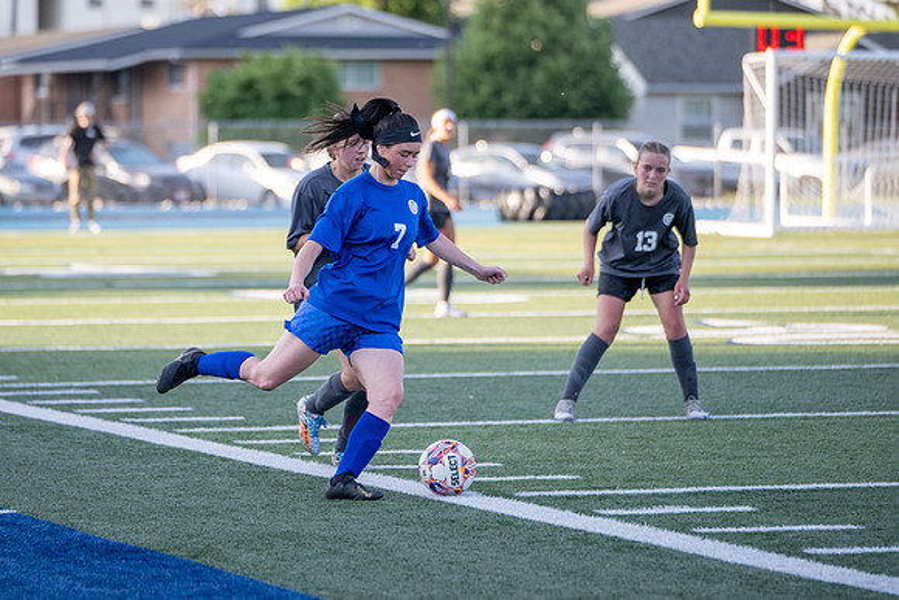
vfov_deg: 6.9
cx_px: 351
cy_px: 211
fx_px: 4951
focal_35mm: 198
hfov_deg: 10.4
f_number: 2.8
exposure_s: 1/800
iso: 200
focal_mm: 150
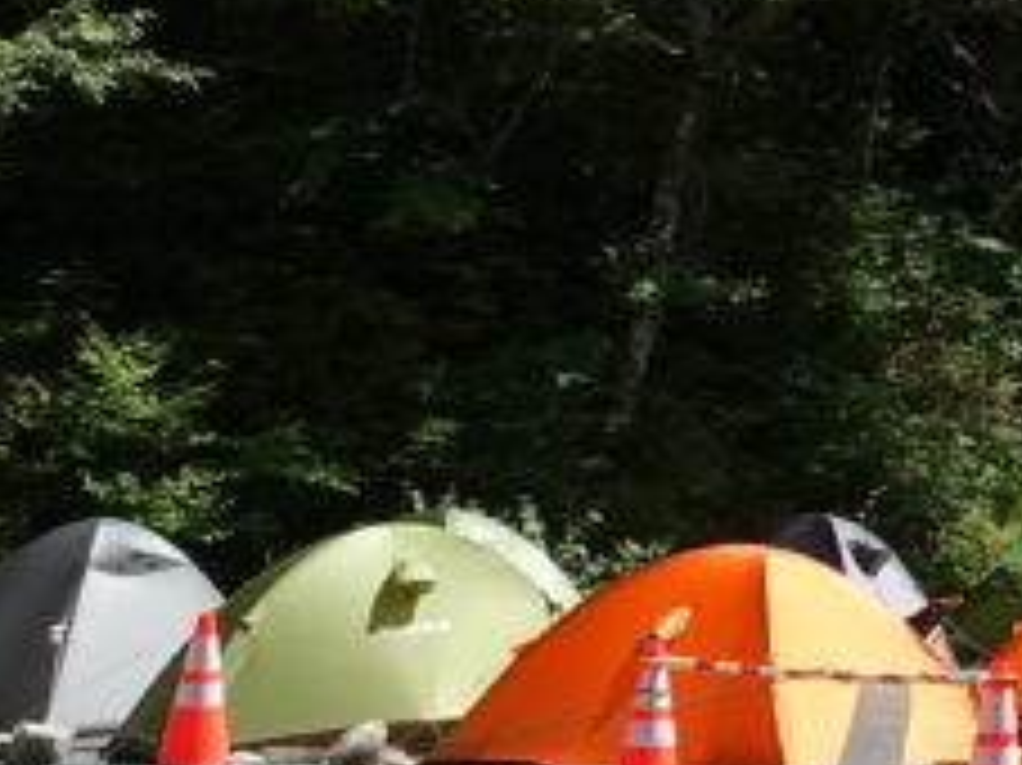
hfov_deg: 14.6
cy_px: -83
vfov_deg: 13.9
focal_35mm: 104
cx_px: 2220
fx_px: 3069
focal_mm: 8.8
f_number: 5.6
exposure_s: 1/400
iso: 125
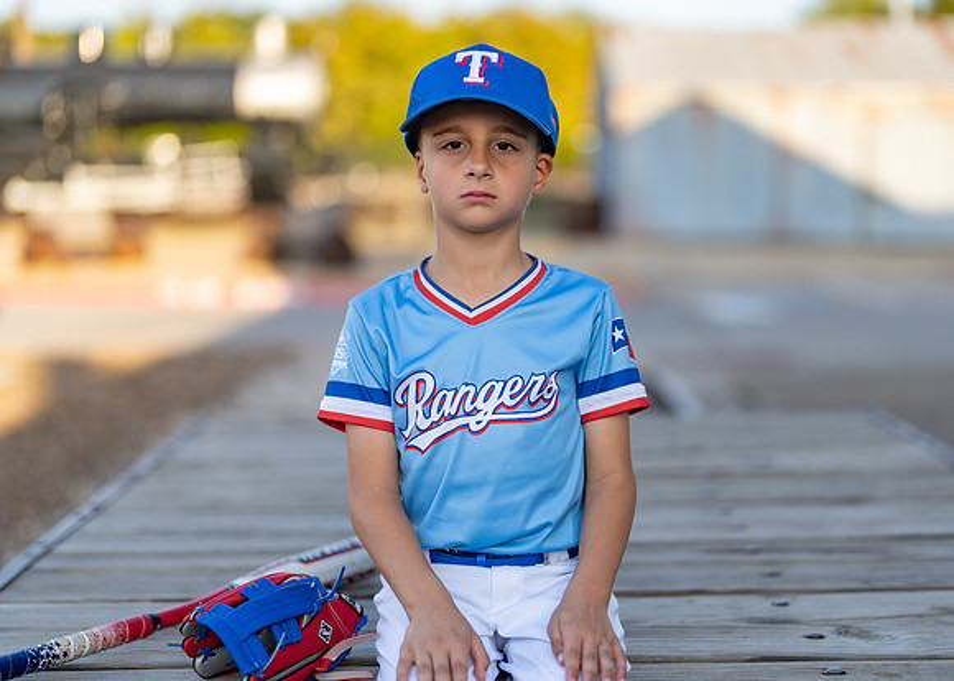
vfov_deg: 23.0
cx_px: 527
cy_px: 338
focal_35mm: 62
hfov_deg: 31.9
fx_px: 1670
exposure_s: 1/2000
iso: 100
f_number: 1.2
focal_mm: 50
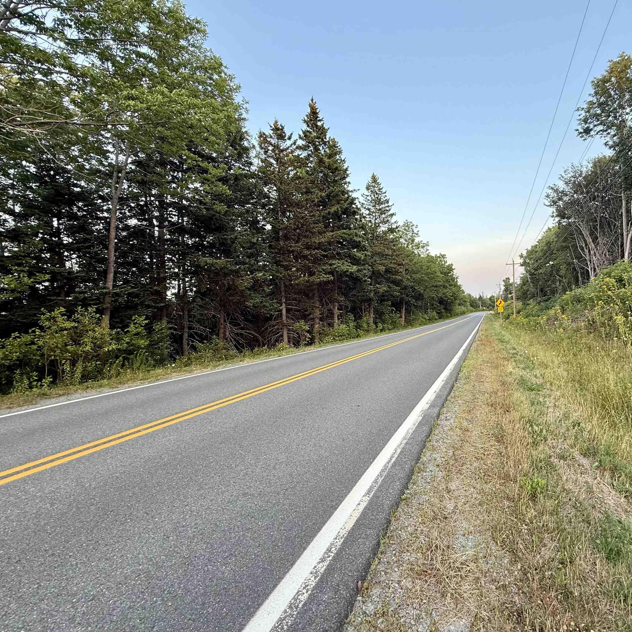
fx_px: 351
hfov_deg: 81.7
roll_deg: +2.3
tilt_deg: -1.1
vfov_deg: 84.0
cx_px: 410
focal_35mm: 17
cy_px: 310
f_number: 2.2
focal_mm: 2.22
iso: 50
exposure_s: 1/133
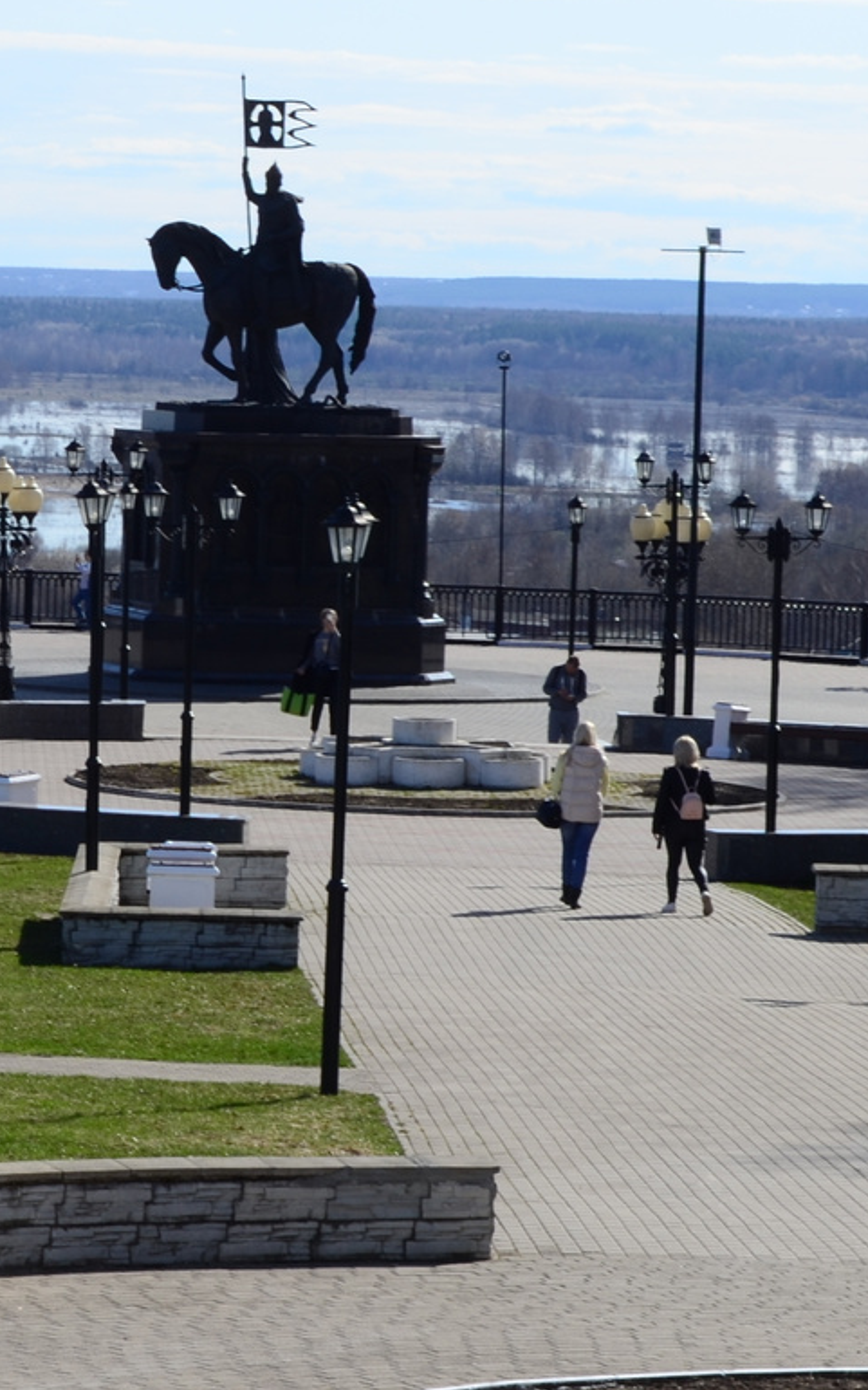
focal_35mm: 196
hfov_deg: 6.6
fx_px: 7428
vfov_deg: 10.7
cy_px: 459
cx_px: -374
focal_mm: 55
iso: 100
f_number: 11
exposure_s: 1/100
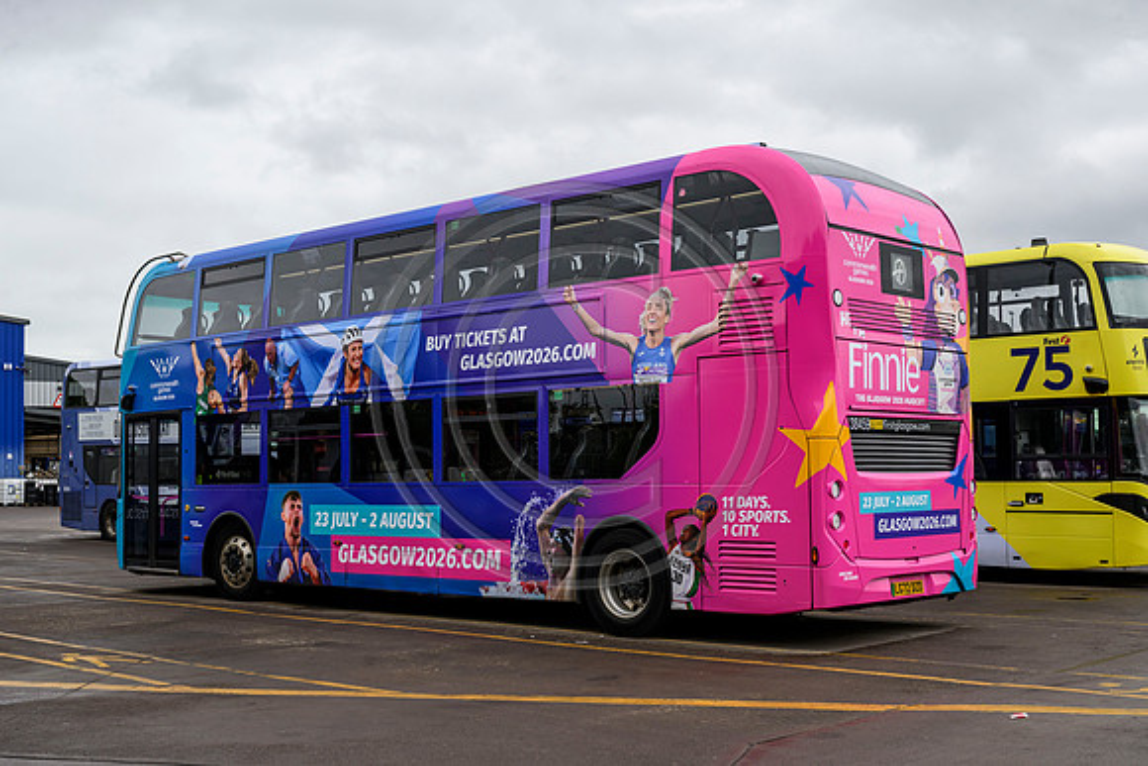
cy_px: 383
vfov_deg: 30.5
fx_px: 1403
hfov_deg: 44.5
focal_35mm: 44
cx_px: 574
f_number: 8
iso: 500
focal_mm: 44
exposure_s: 1/160
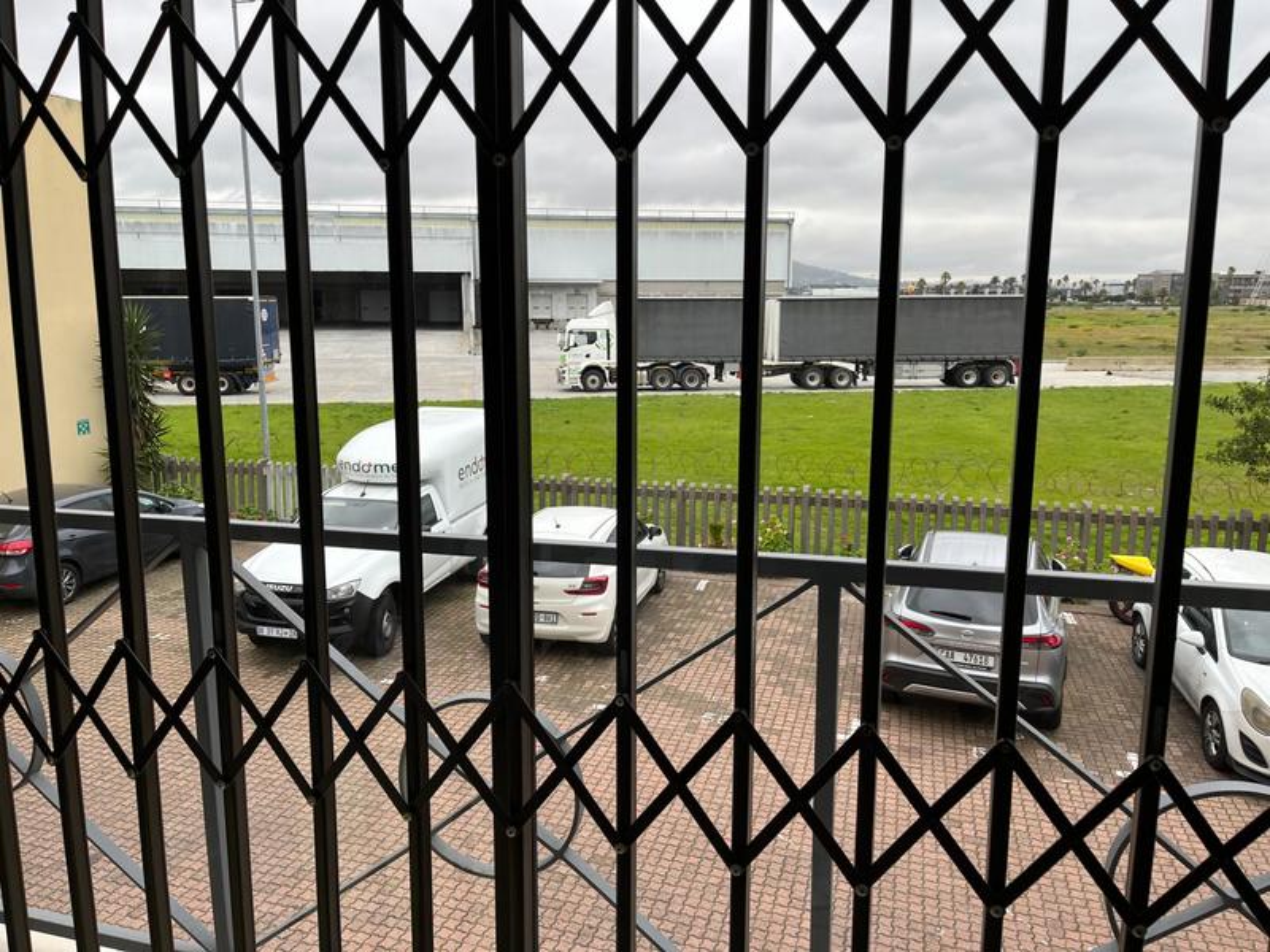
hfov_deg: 67.3
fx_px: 954
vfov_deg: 53.1
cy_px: 476
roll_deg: +0.8
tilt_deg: -10.0
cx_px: 635
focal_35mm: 26
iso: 50
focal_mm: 5.1
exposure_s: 1/558
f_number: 1.6
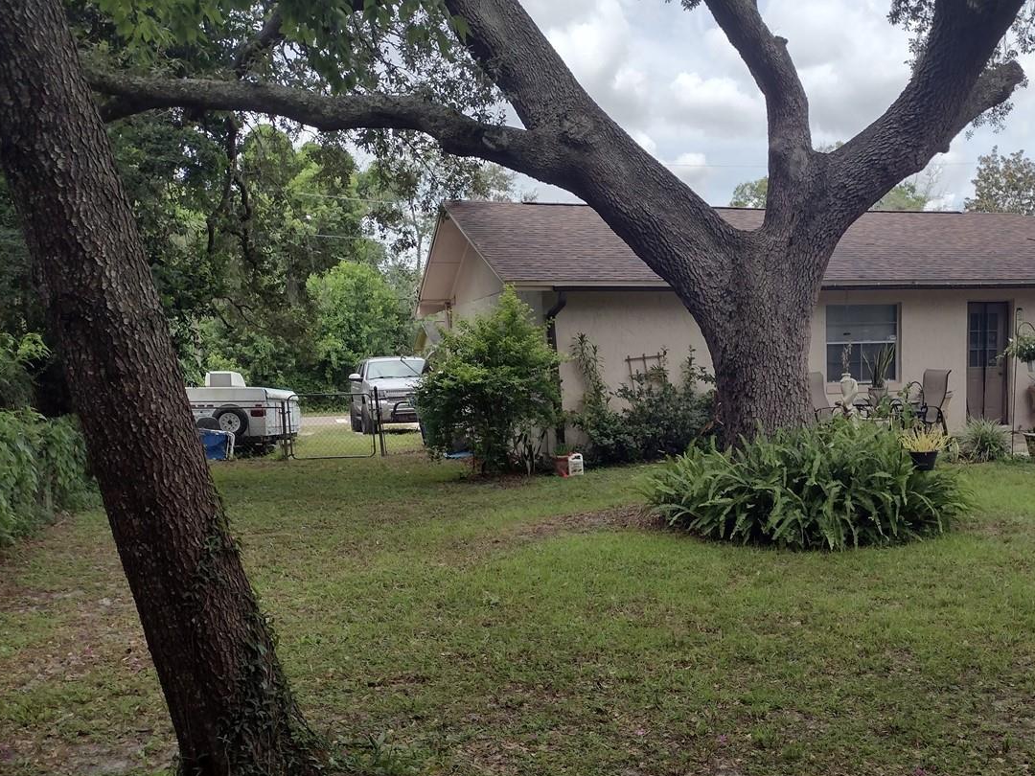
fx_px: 1196
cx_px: 690
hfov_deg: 46.1
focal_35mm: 40
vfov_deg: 35.7
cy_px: 497
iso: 100
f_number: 1.7
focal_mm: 4.71
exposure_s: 1/985
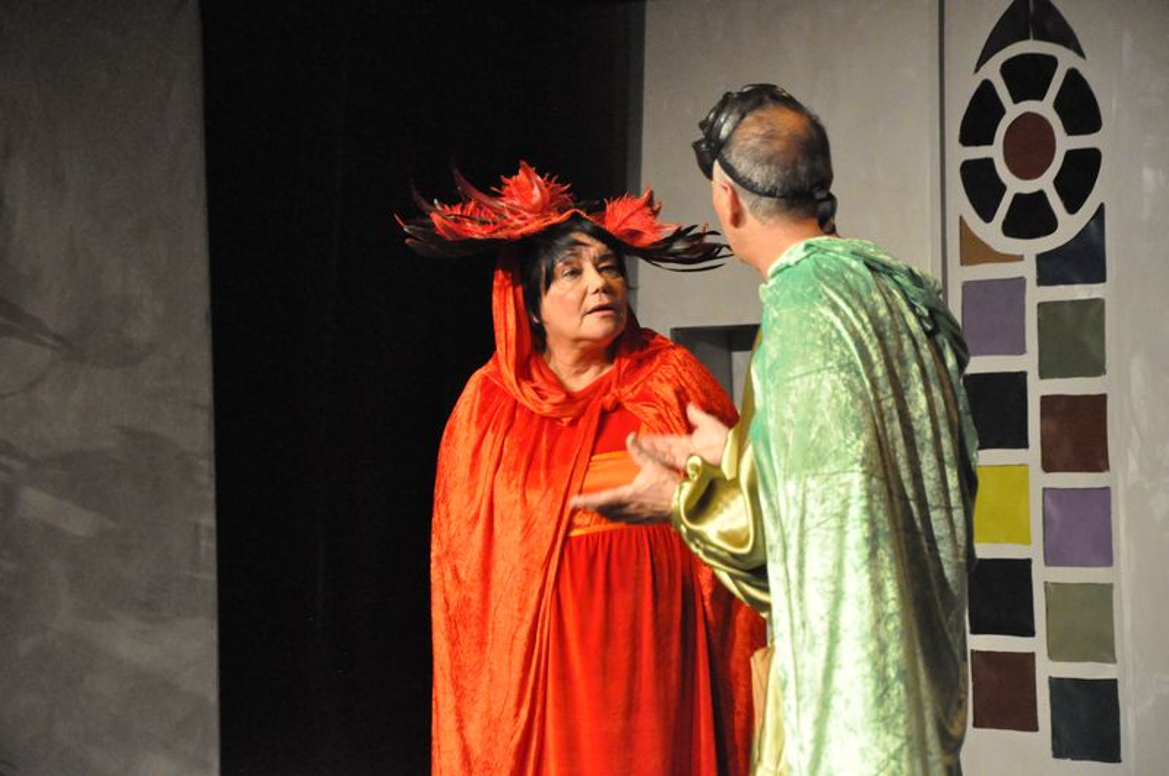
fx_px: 4767
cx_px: 584
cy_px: 388
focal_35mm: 147
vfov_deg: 9.3
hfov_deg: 14.0
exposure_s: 1/60
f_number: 5.6
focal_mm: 98
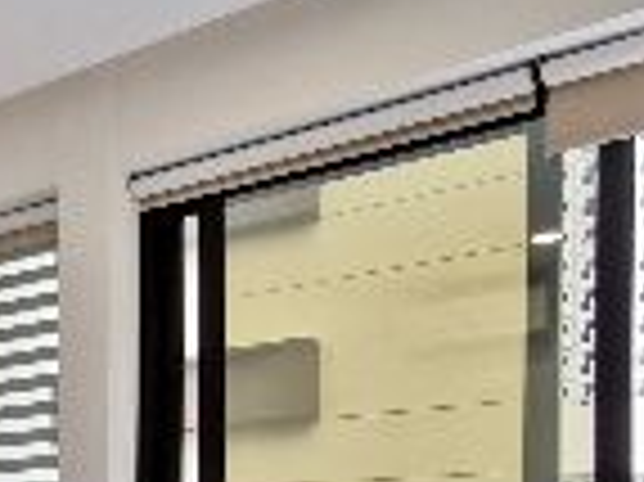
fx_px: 1041
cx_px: -86
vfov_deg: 23.5
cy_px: 601
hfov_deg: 30.3
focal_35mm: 56
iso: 160
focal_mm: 2.35
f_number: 2.2
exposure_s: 1/120
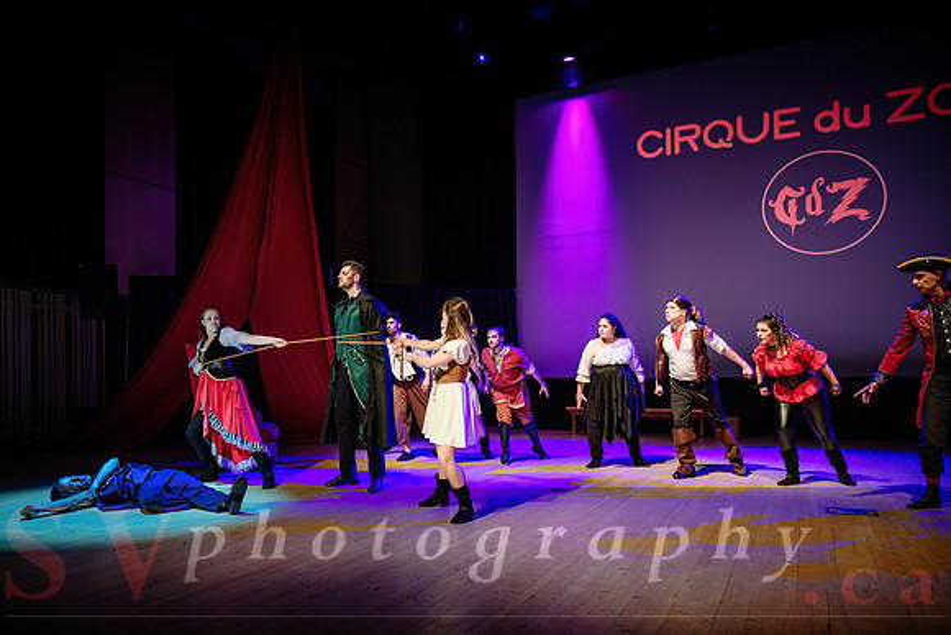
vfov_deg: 47.5
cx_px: 412
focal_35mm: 27
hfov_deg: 66.7
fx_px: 719
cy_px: 360
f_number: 2.8
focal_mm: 24
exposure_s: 1/60
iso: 640
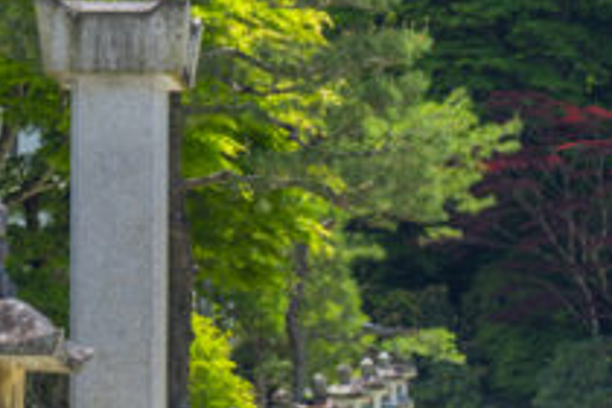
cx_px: 548
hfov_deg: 11.0
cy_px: 338
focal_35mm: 186
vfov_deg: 7.4
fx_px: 3162
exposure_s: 1/80
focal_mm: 65
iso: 320
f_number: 11
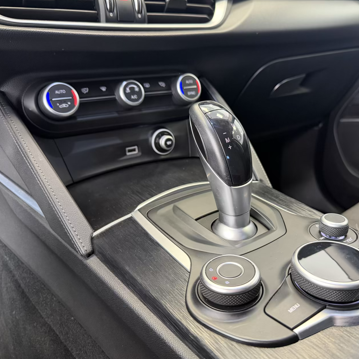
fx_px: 340
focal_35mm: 29
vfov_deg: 55.6
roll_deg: -0.4
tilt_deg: -22.3
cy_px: 180
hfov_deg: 55.1
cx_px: 222
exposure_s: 1/59
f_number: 1.78
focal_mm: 6.76
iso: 500
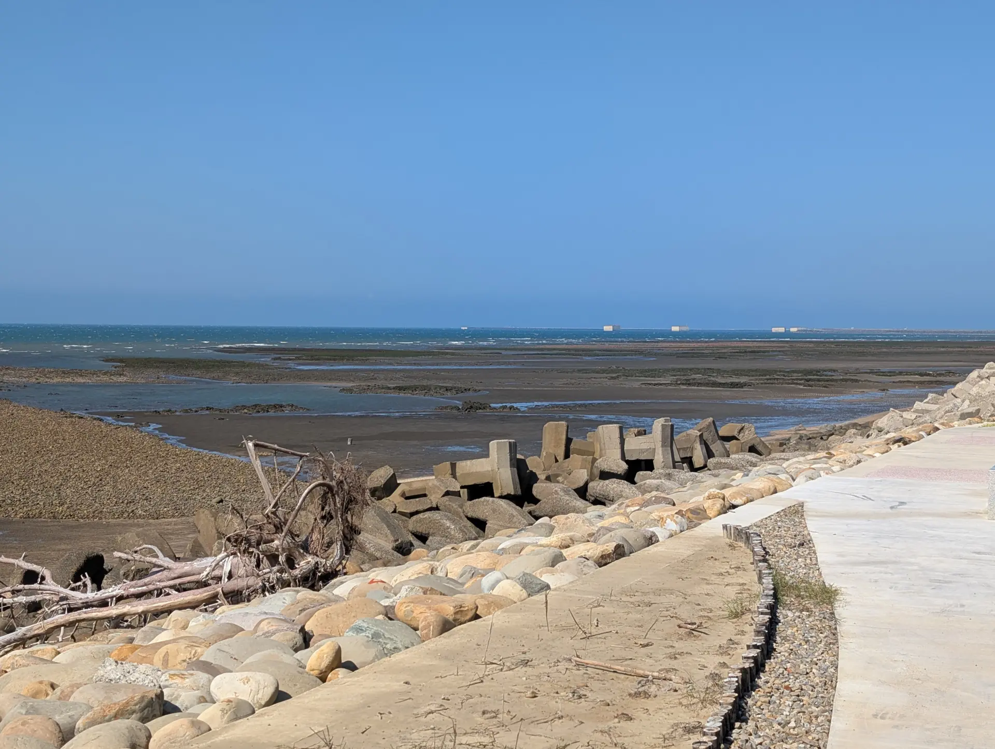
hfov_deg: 38.9
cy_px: 374
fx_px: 1411
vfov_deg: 29.8
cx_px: 498
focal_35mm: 49
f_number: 1.68
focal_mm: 6.9
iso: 20
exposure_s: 1/1453
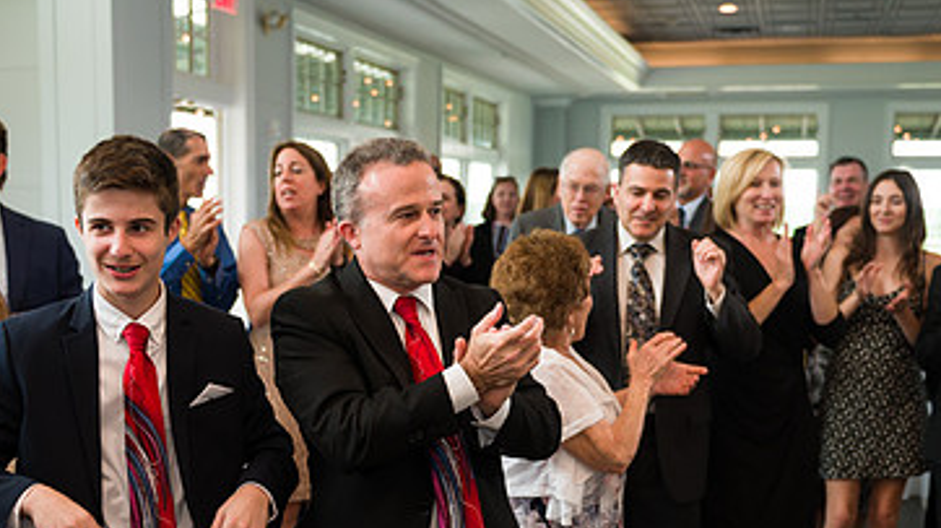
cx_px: 432
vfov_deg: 25.2
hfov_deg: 43.7
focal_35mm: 47
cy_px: 356
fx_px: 1172
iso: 400
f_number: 3.2
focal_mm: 28
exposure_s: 1/200
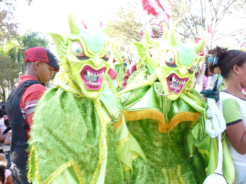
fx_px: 263
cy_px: 92
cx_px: 123
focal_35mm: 37
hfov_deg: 50.1
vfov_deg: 38.7
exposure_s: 1/80
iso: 100
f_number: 2.8
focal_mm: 4.8
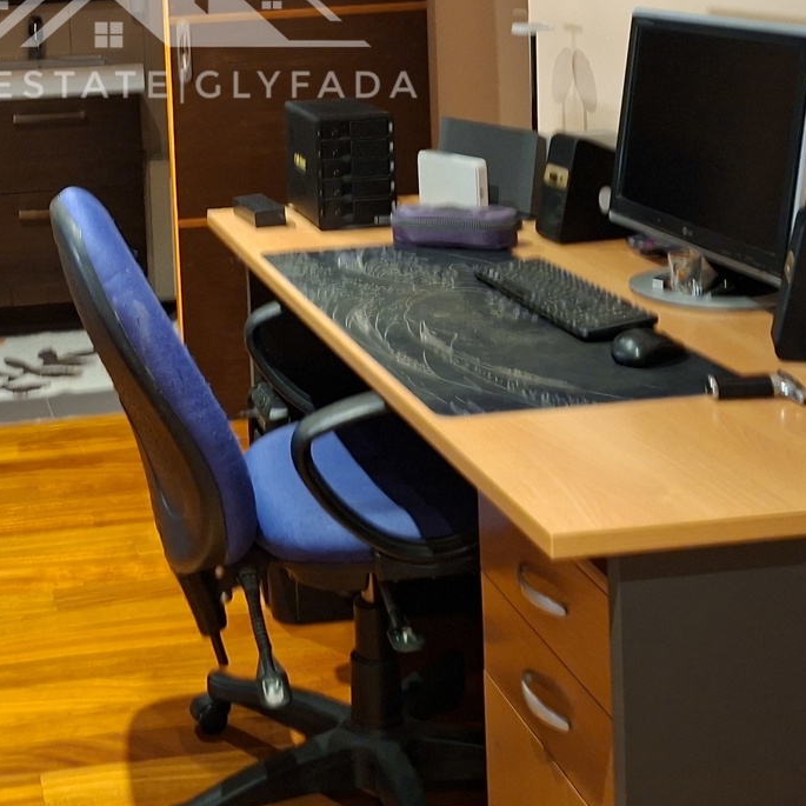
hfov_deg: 28.9
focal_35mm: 57
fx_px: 1502
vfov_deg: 28.4
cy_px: 18
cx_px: 87
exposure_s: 1/24
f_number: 1.8
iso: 500
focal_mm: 5.54
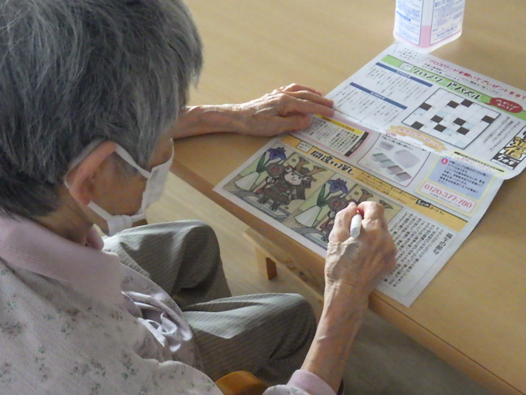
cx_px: 263
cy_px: 198
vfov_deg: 34.3
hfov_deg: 44.8
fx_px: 638
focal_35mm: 42
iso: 1600
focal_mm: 7.5
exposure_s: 1/50
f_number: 4.2
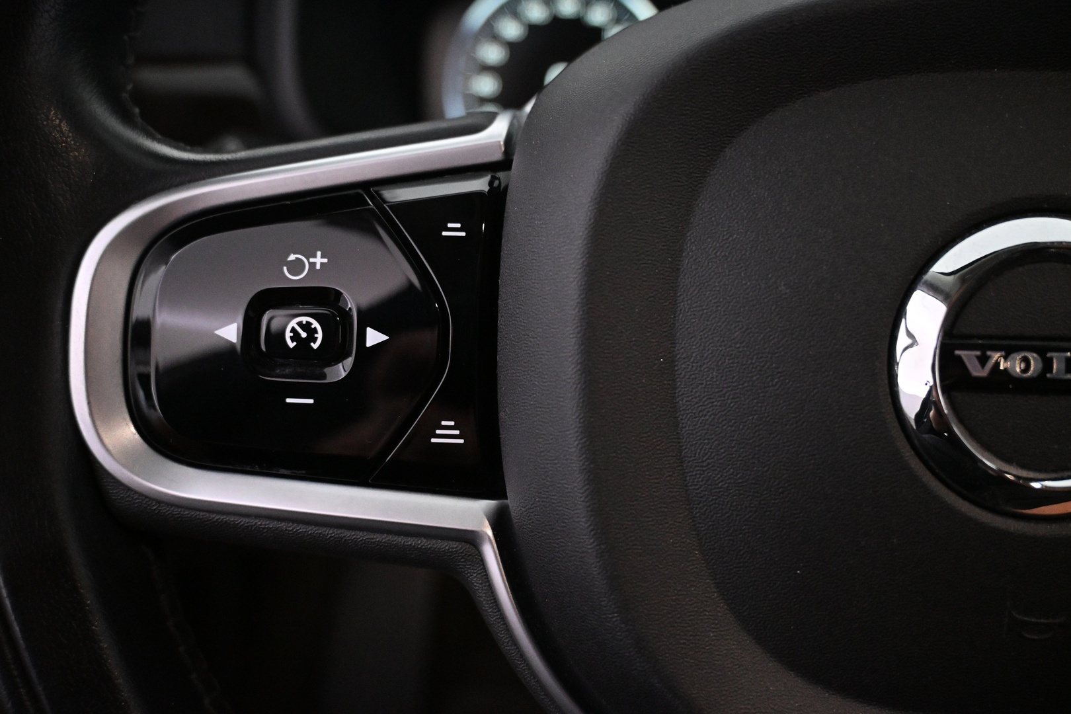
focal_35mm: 31
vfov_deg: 42.6
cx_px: 536
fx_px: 915
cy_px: 357
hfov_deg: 60.7
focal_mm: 20.5
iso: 4000
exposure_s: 1/80
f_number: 3.8
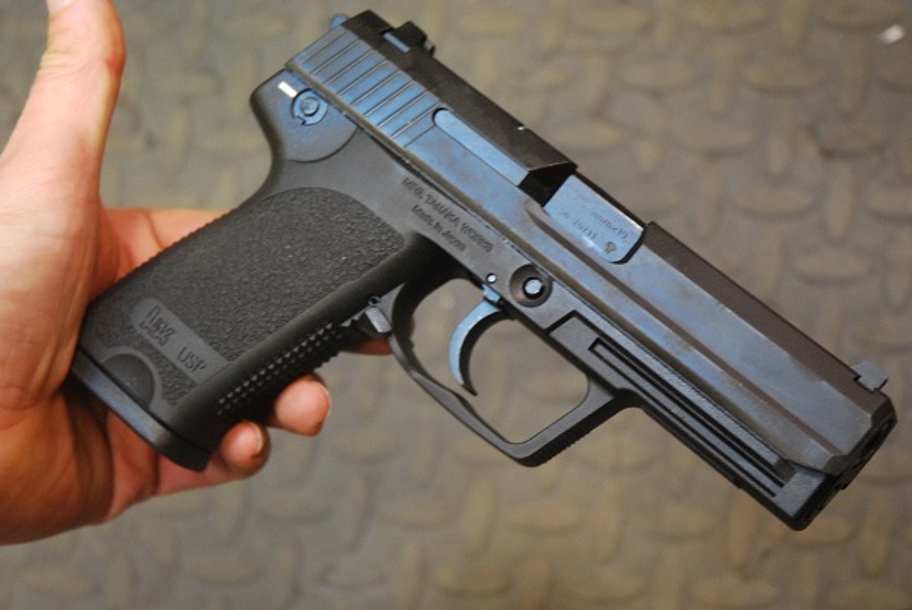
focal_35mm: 72
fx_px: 1825
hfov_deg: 28.1
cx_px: 456
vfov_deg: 19.0
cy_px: 305
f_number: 4.5
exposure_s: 1/30
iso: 1250
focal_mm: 48
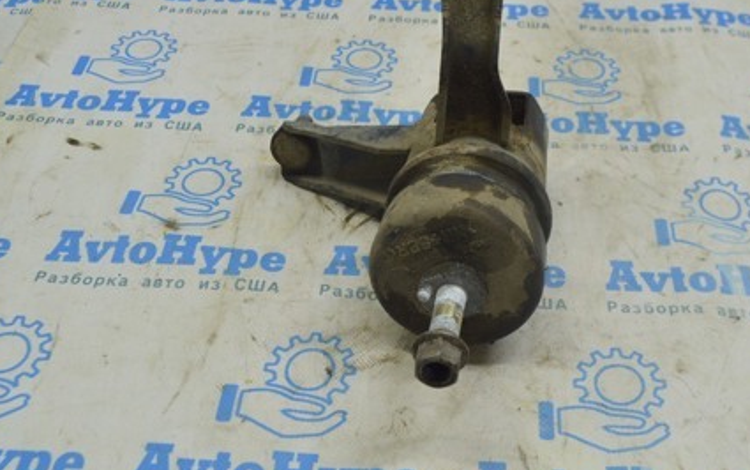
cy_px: 165
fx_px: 941
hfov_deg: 43.3
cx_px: 436
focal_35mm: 46
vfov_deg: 27.9
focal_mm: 20
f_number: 5.6
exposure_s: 1/40
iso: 400
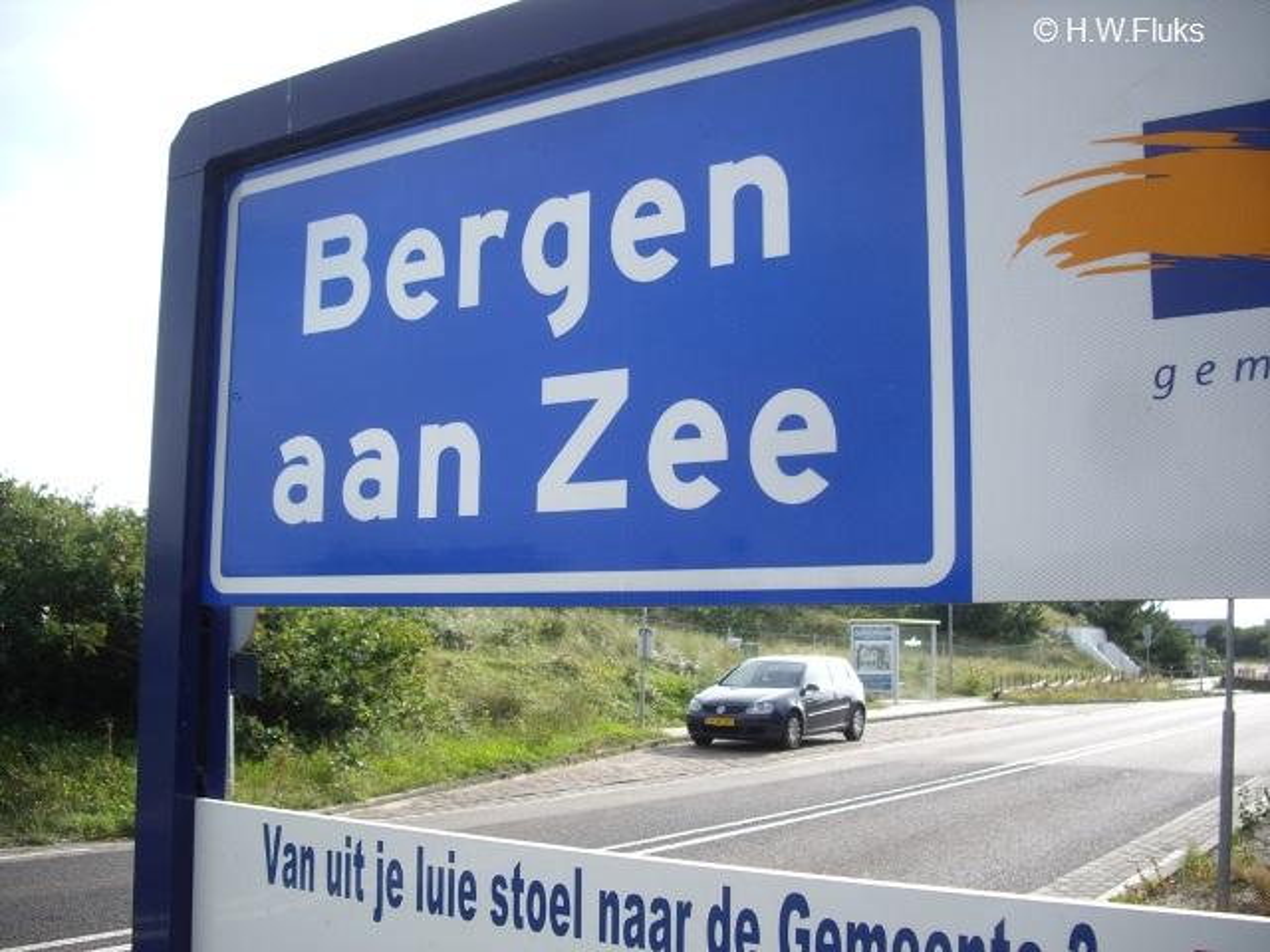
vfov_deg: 37.7
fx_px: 1394
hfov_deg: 49.0
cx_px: 635
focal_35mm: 38
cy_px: 476
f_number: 2.8
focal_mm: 7.9
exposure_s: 1/400
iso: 64
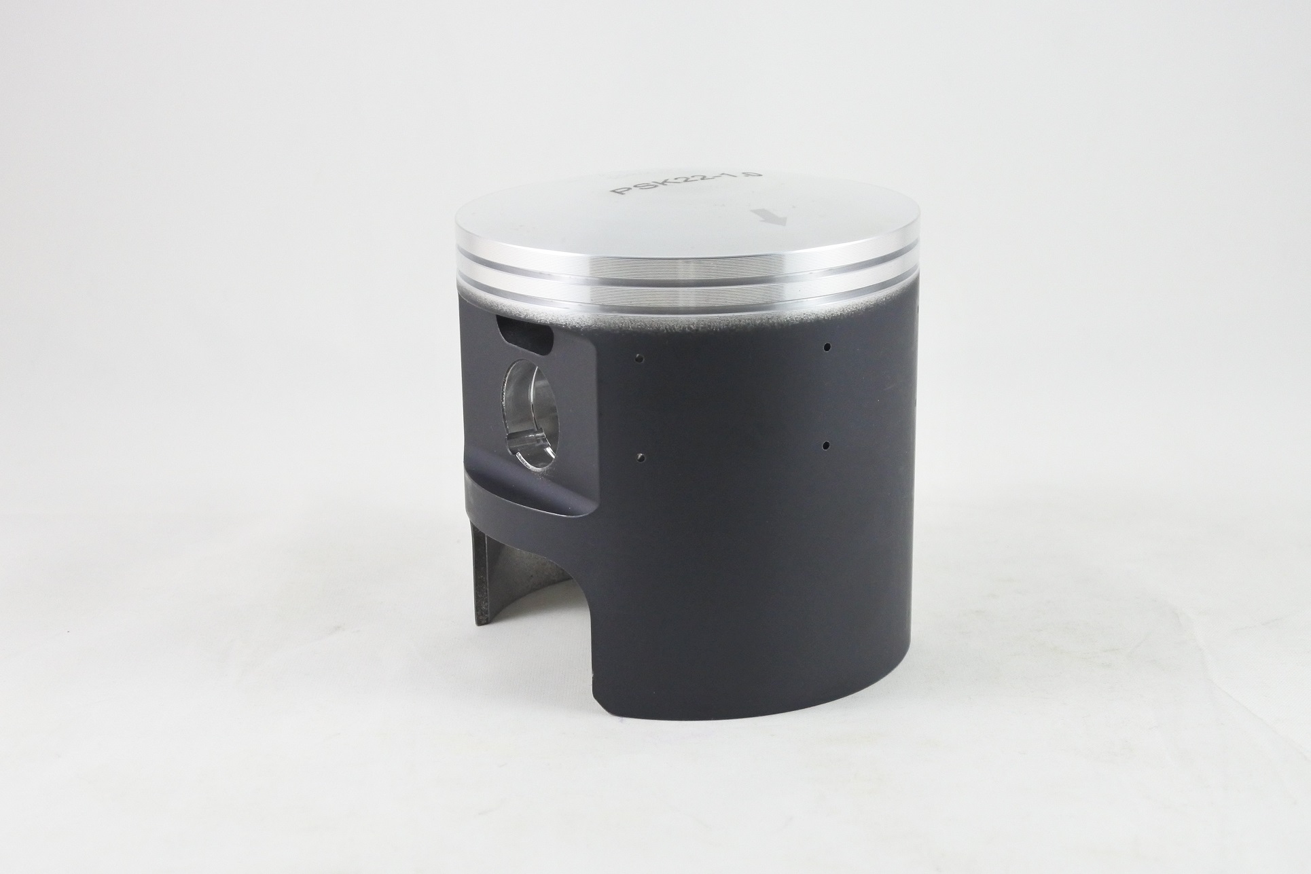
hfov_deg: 41.9
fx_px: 1712
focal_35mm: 47
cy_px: 437
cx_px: 656
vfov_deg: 28.7
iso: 800
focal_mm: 17.6
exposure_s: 1/125
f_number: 4.5
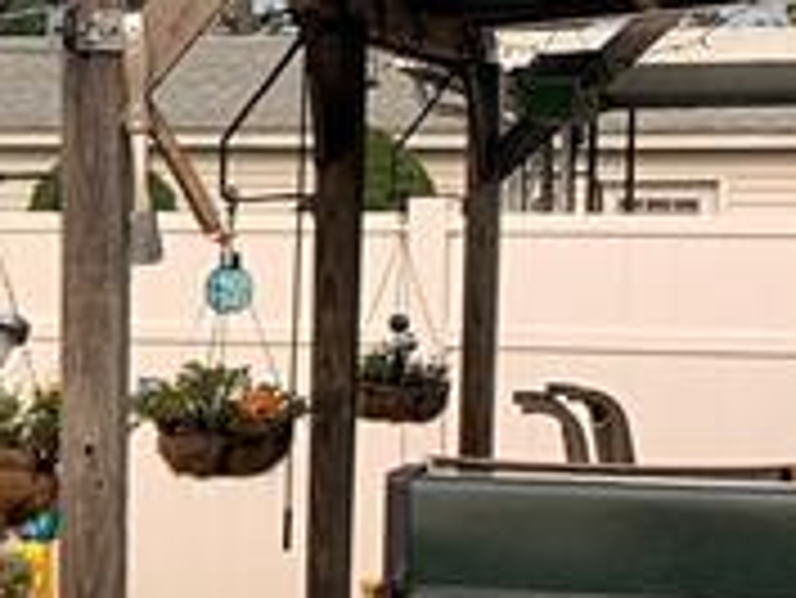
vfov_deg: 9.9
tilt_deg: -2.0
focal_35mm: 150
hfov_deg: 11.0
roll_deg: -1.0
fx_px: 3452
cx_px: -1156
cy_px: 355
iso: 25
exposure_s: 1/1916
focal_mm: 4.25
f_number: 1.8
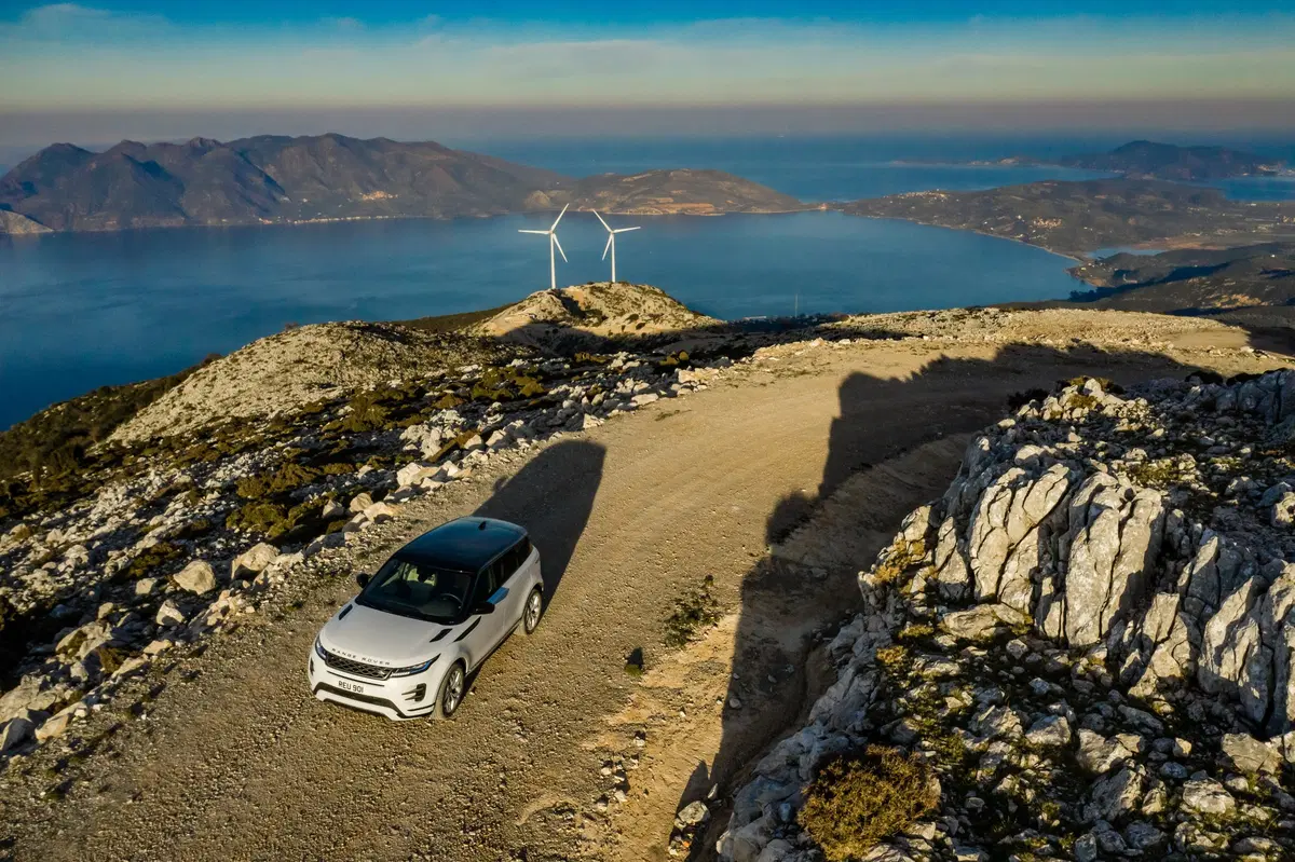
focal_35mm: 28
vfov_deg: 46.4
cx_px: 648
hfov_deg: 65.5
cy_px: 431
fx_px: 1007
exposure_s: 1/1600
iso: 400
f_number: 7.1
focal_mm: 10.26
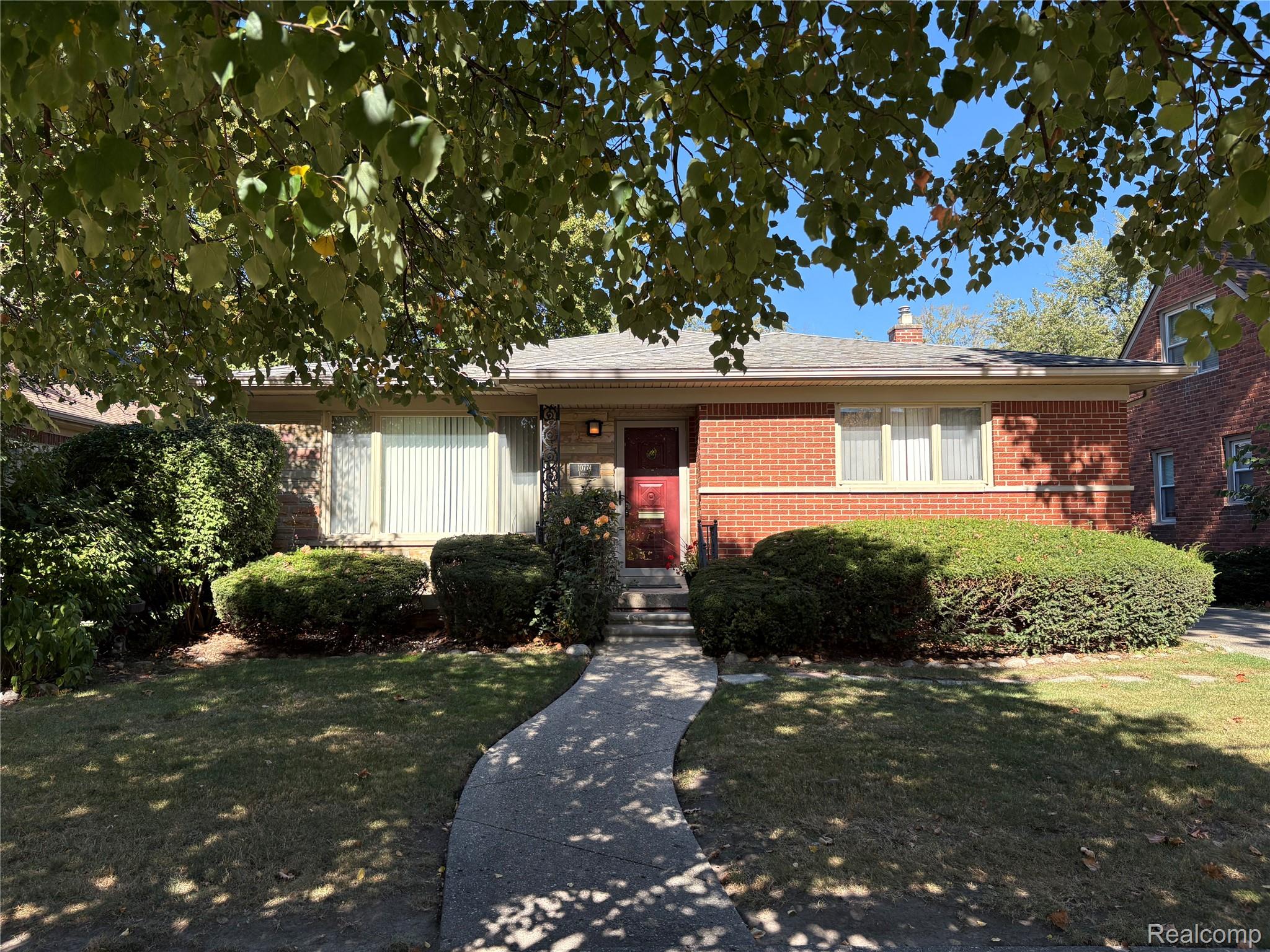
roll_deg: +0.9
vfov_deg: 53.1
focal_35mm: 26
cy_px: 476
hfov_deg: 67.3
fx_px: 954
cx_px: 635
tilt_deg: +4.5
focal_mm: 5.96
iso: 64
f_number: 1.6
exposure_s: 1/1175
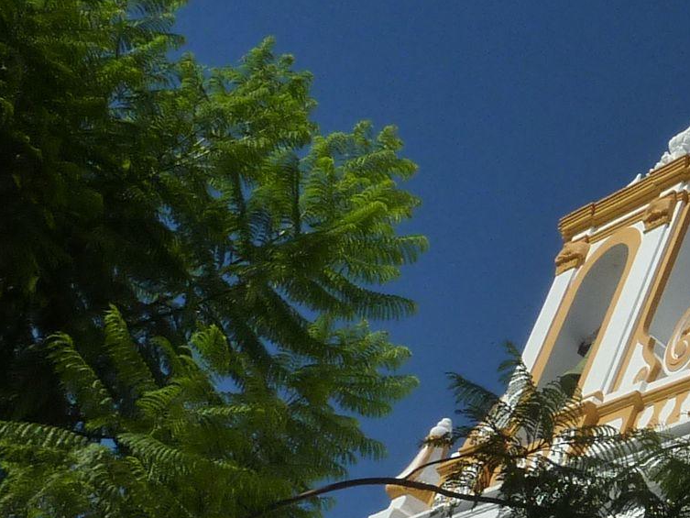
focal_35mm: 87
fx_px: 1734
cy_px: 306
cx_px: 907
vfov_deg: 17.0
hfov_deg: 20.5
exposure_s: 1/1000
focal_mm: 4.1
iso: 125
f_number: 5.6
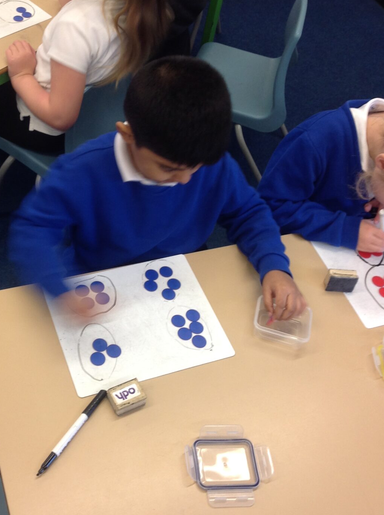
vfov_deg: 39.0
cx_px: 132
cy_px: 244
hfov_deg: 29.4
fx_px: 727
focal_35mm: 49
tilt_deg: -47.5
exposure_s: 1/15
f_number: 2.4
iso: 64
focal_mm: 4.28
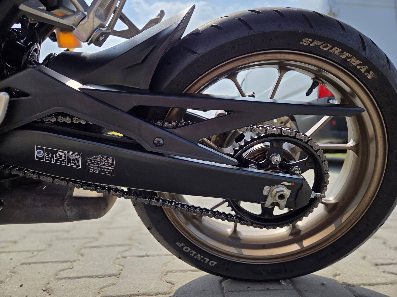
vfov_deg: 58.9
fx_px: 264
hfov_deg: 73.9
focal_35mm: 23
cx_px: 198
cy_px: 148
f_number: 1.8
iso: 80
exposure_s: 1/5699
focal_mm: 5.4
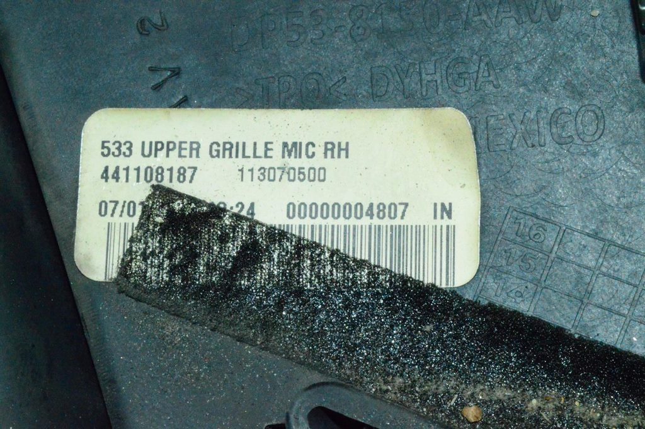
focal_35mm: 82
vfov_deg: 16.5
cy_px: 214
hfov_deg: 24.6
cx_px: 322
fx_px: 1477
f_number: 36
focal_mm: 55
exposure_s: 1/80
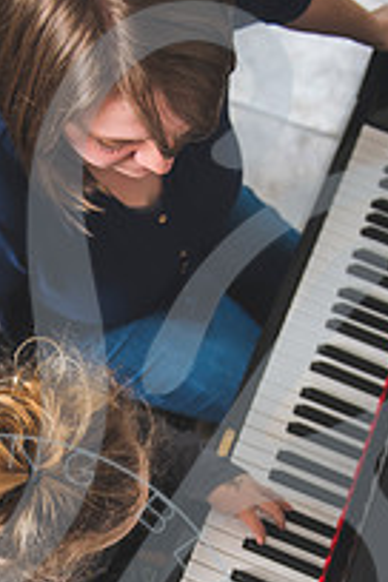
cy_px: 482
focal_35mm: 53
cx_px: 123
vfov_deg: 36.0
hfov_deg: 25.4
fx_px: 857
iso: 100
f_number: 2.8
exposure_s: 1/125
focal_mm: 24
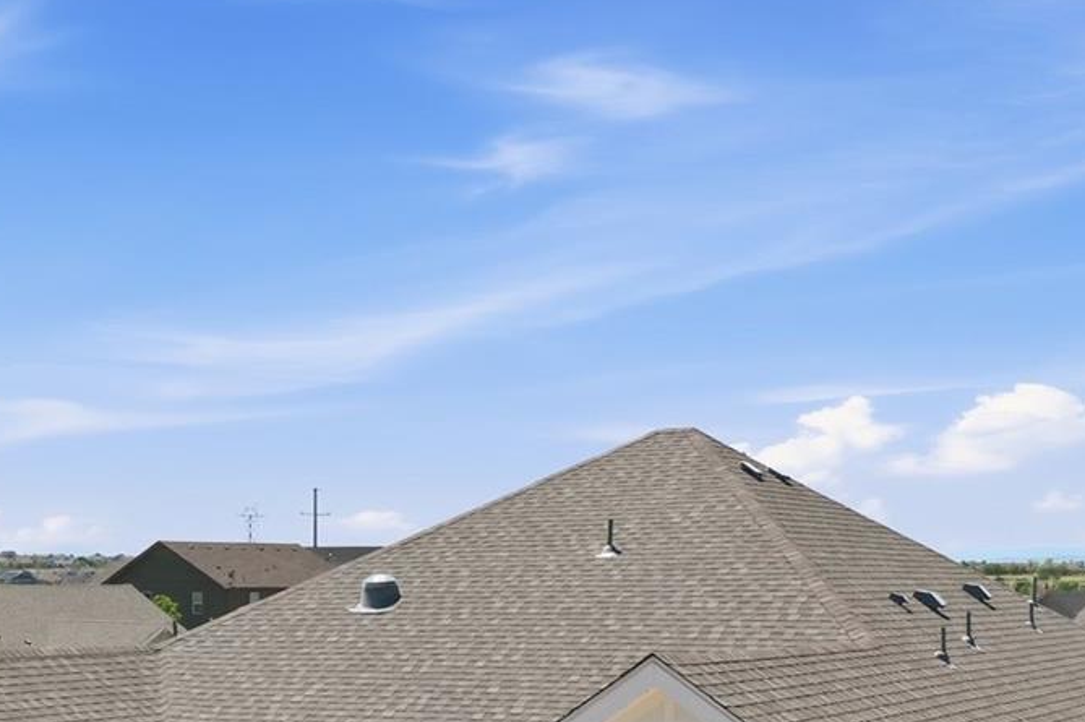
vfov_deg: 19.5
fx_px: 2018
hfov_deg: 29.8
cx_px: 342
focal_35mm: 67
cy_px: 767
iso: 100
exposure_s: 1/640
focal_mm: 10.3
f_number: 6.3
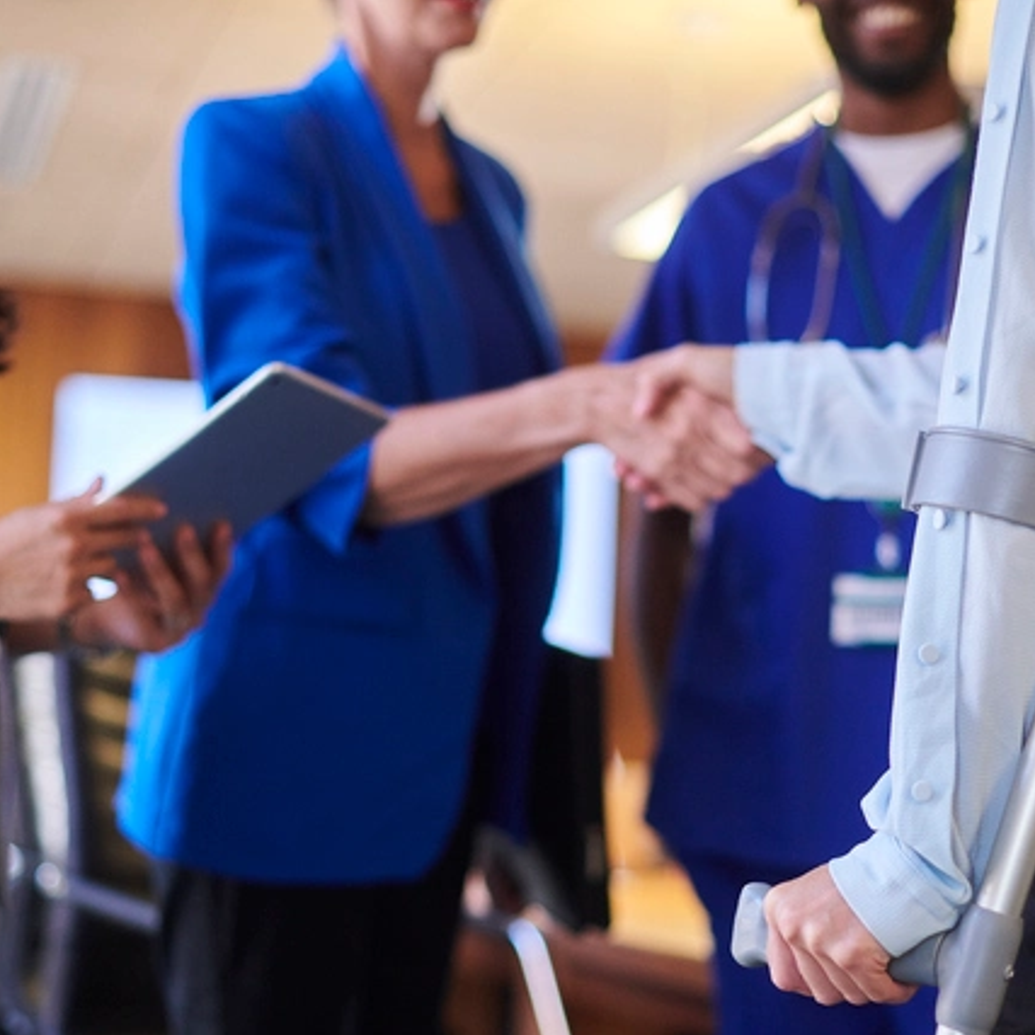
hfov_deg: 24.0
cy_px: 583
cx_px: 543
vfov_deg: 24.0
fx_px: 2436
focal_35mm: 72
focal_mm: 50
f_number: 2
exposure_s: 1/500
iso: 1000
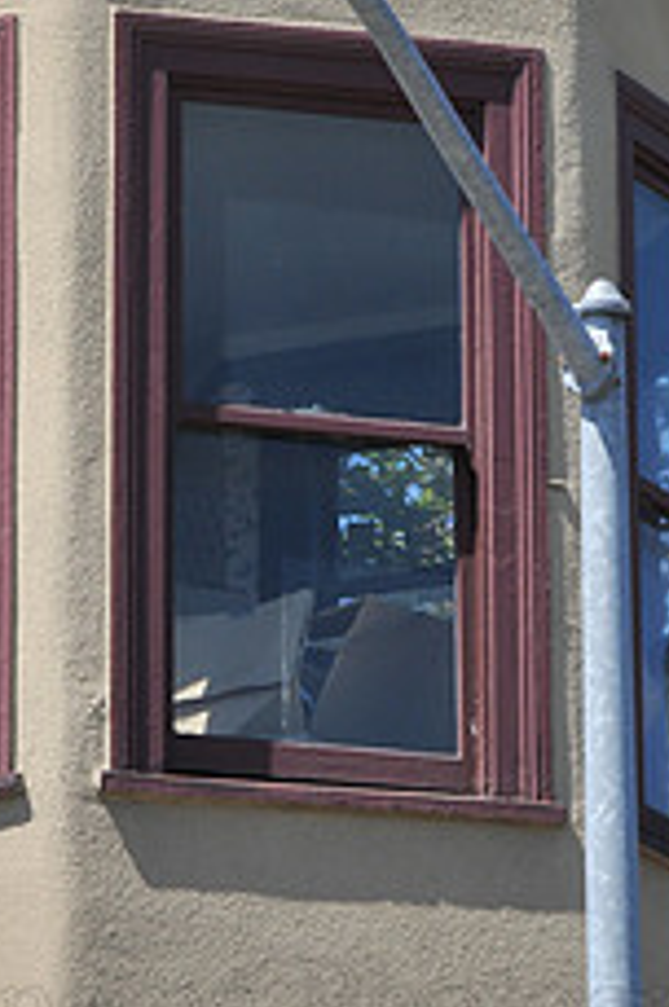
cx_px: 143
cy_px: -66
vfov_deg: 5.7
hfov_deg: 3.8
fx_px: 10072
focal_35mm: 360
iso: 200
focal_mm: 95
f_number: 11
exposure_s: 1/500
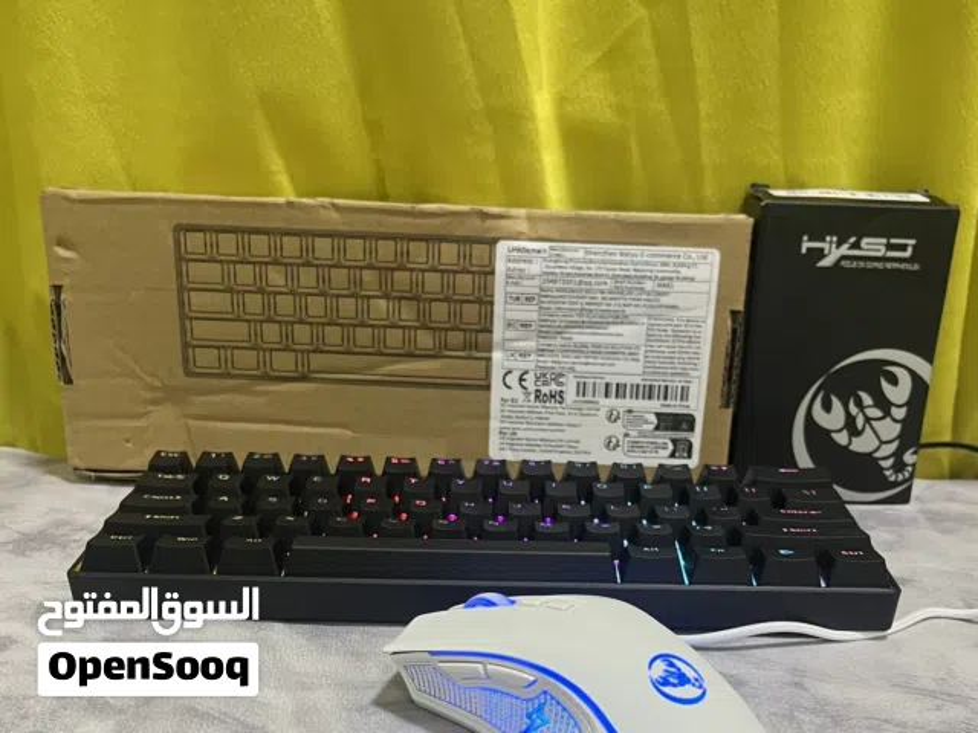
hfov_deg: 67.3
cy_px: 366
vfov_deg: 53.1
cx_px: 489
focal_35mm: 26
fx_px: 735
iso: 200
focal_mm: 5.1
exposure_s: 1/51
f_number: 1.6
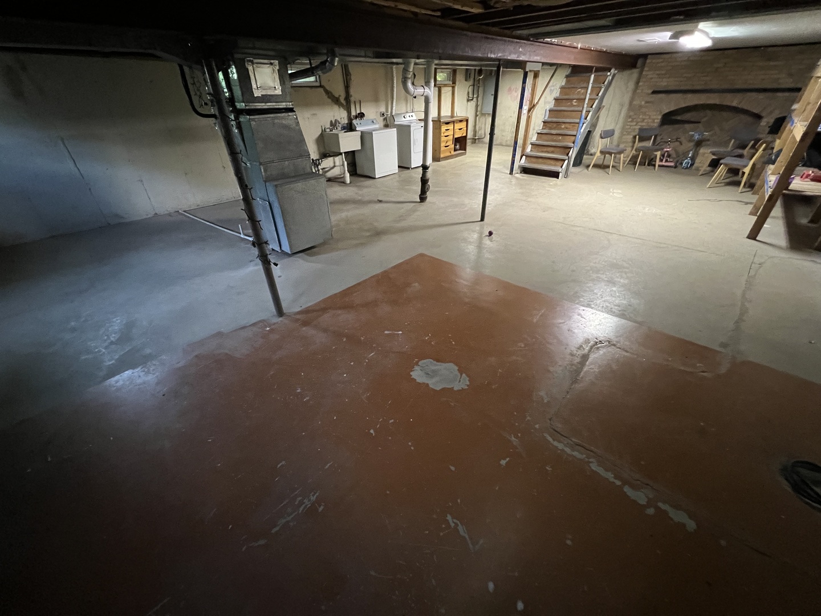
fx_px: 308
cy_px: 308
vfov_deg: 89.9
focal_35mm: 13
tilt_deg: -33.6
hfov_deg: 106.2
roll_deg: +1.1
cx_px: 410
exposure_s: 1/30
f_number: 1.8
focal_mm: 1.57
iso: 1000
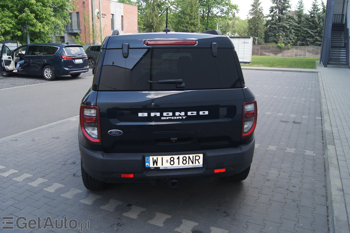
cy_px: 116
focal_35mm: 30
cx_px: 175
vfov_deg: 43.6
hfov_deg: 62.0
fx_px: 292
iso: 100
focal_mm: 20
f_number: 5
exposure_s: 1/100
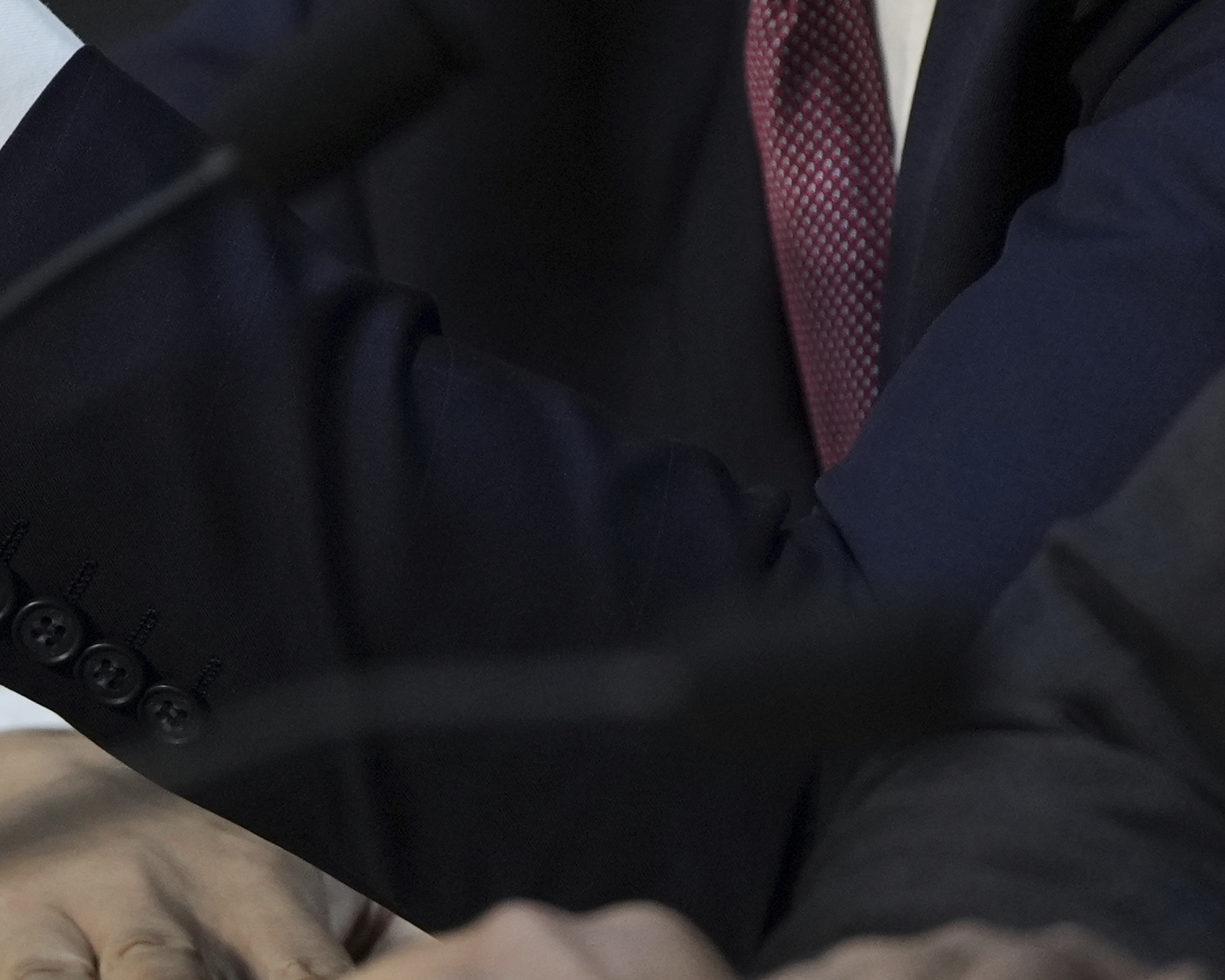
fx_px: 31655
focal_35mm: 873
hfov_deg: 2.2
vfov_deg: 1.8
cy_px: -385
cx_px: 766
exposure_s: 1/500
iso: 1250
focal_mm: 185
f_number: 2.8
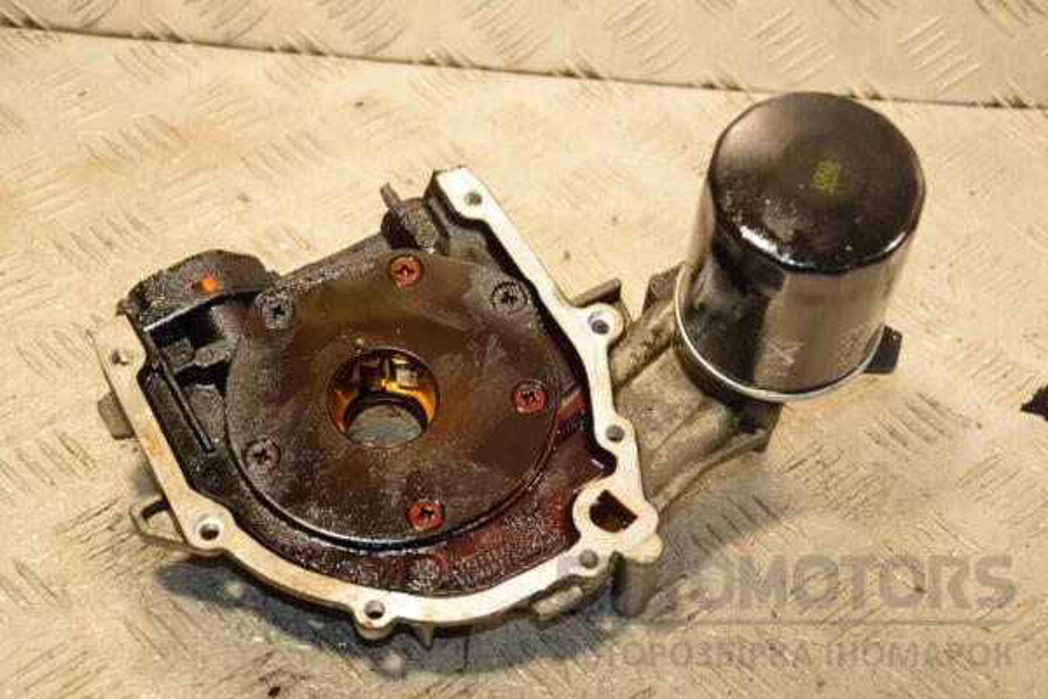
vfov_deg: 18.2
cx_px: 524
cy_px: 350
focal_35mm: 75
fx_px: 2183
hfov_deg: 27.0
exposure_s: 1/160
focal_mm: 50
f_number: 5
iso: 800
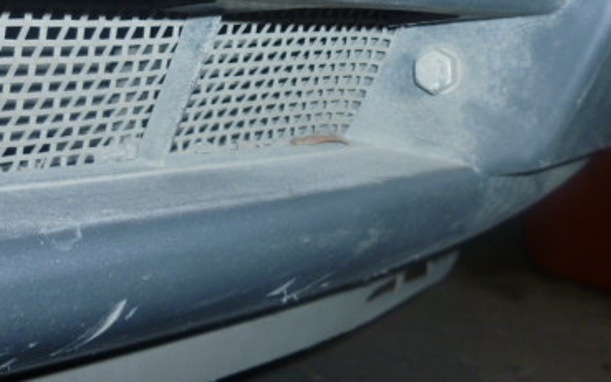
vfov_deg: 22.0
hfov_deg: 35.7
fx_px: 950
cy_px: 8
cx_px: 323
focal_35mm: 57
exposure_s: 1/30
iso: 100
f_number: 2.8
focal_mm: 5.5
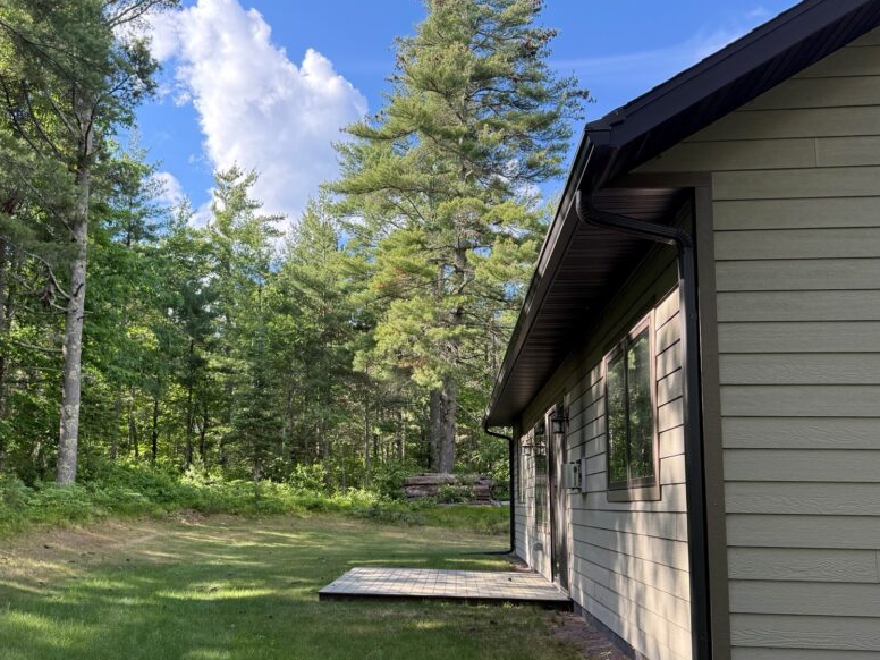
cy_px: 396
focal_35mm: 33
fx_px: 839
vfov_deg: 42.7
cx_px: 343
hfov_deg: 54.9
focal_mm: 6.76
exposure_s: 1/677
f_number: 1.78
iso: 100
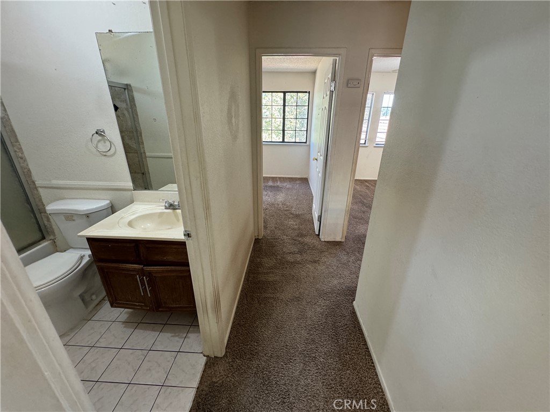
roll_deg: +0.0
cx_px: 275
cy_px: 206
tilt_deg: -21.7
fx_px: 222
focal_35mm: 14
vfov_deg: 85.7
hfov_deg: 102.1
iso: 320
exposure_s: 1/120
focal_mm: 2.22
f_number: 2.2
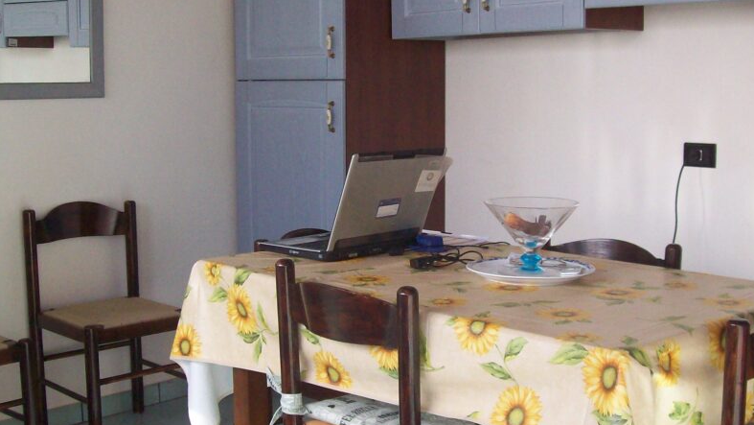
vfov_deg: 23.5
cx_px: 397
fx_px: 1020
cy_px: 214
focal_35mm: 51
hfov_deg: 40.6
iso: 200
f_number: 2.7
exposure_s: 1/139
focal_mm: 6
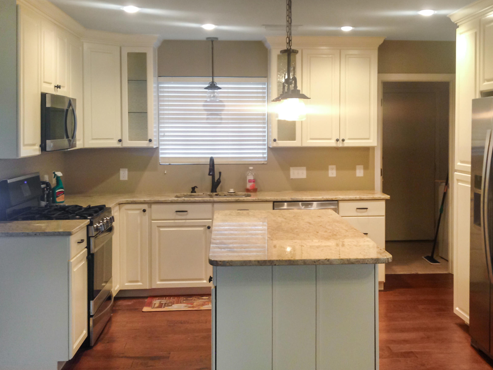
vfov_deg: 32.1
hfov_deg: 42.0
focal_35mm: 45
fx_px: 641
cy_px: 223
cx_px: 284
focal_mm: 4.28
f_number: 2.4
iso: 100
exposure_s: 1/20
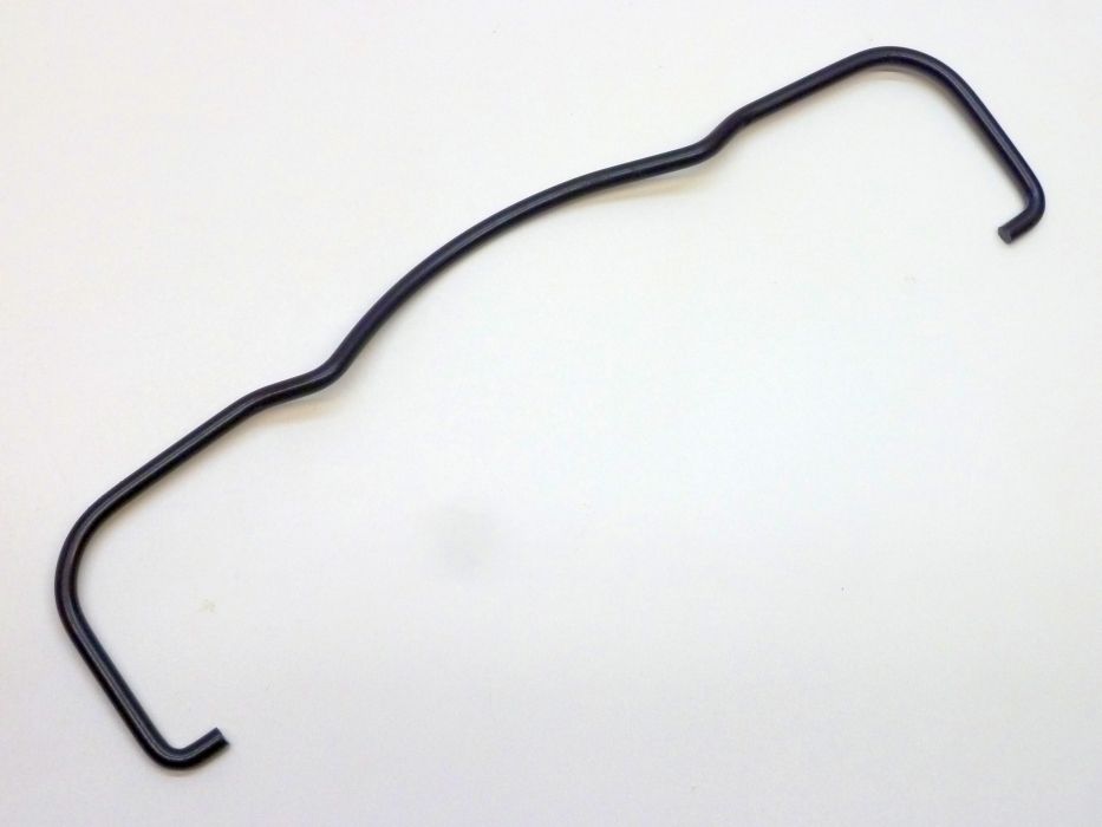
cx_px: 551
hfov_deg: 36.8
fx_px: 1656
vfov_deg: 28.0
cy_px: 414
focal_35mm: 52
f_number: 3.8
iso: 400
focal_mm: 8.5
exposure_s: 1/30
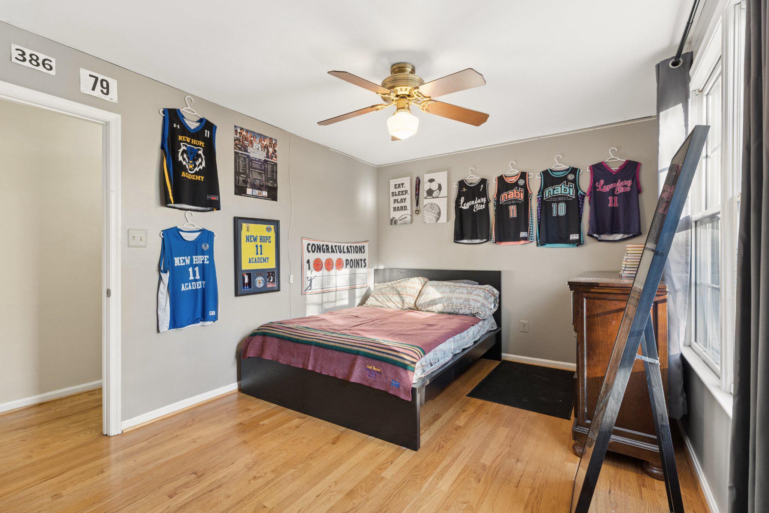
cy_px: 256
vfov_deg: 74.1
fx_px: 340
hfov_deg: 97.1
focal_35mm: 16
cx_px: 384
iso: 1250
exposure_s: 1/30
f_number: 7.1
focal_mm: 15.9
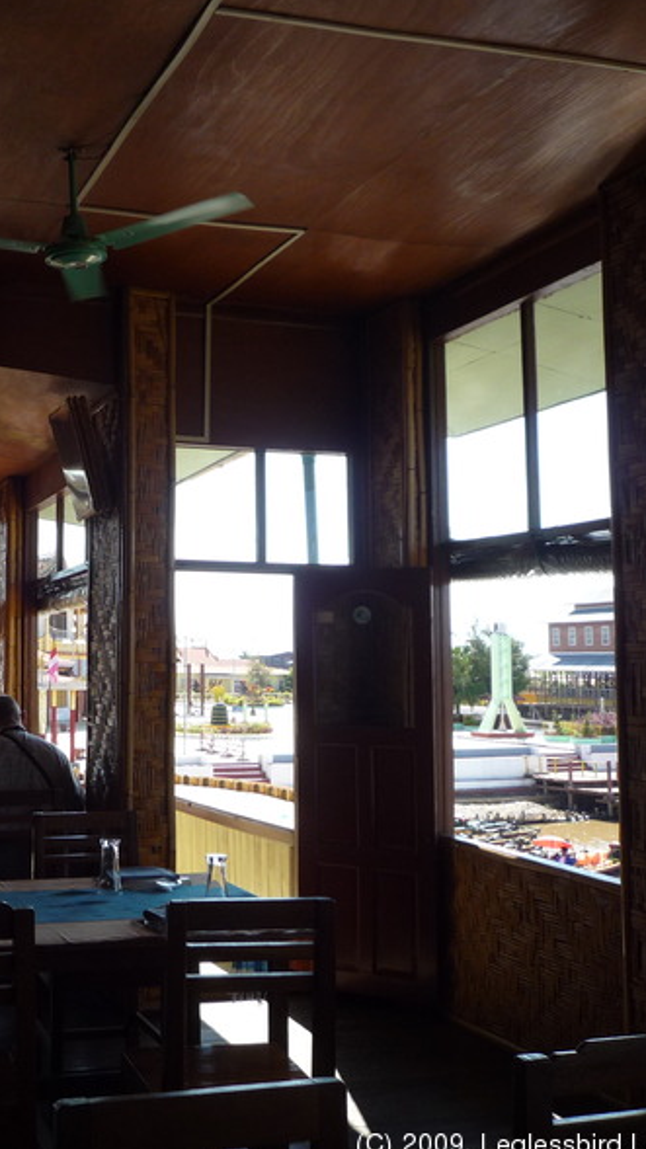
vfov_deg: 54.0
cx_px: 43
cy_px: 577
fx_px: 1128
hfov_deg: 30.3
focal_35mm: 37
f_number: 2.8
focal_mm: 4.4
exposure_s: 1/320
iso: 100
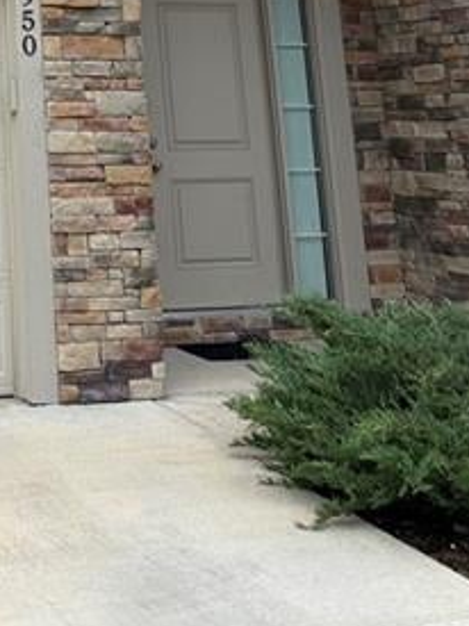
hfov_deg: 20.3
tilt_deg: +16.3
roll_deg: +0.6
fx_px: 1211
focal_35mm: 67
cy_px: -230
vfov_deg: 24.5
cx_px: -114
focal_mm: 6.76
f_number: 1.78
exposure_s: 1/1689
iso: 100
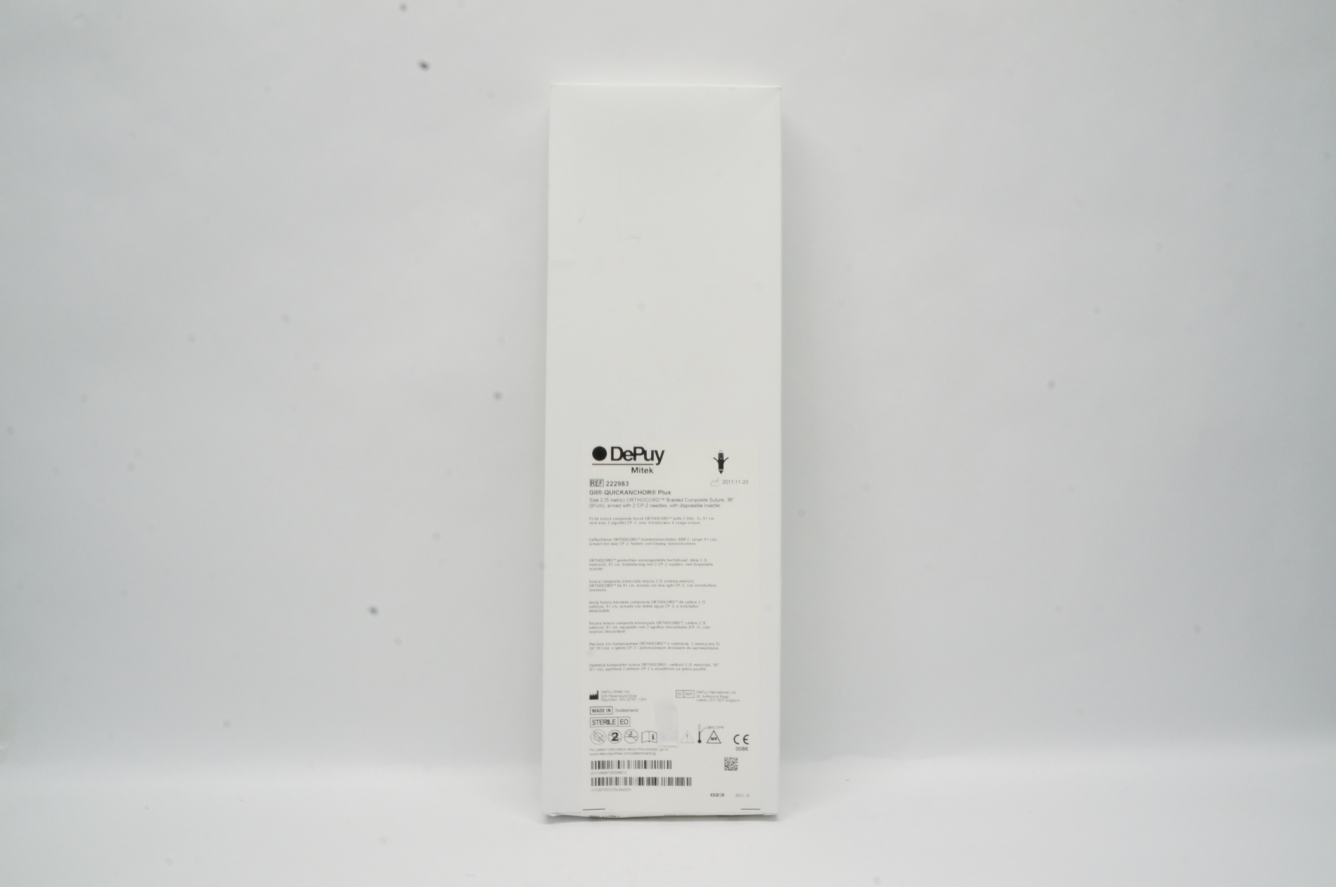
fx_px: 1112
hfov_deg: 62.0
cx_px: 668
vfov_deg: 43.5
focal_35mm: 30
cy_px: 444
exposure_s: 1/8
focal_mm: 20
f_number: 22
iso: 800
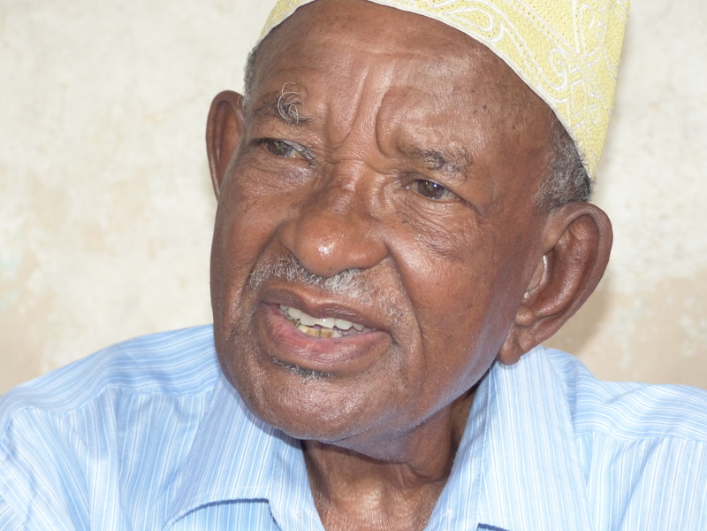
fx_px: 3268
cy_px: 266
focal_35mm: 160
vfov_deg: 9.3
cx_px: 354
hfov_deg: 12.3
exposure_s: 1/60
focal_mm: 28.7
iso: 250
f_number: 2.8
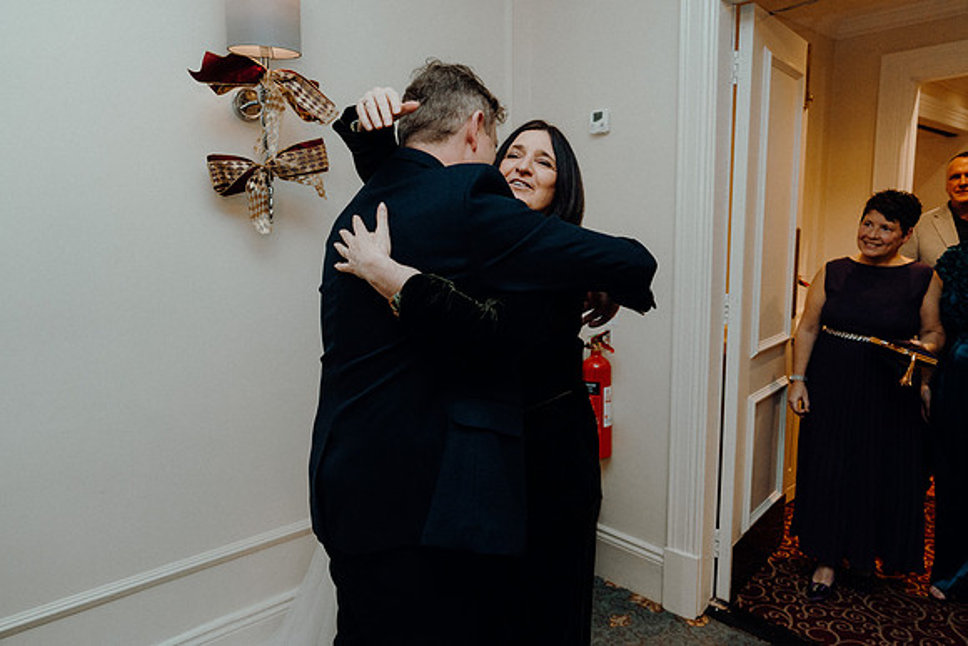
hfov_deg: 73.7
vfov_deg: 53.2
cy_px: 323
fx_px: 645
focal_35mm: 24
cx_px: 484
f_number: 3.5
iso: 2500
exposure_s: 1/200
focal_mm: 24
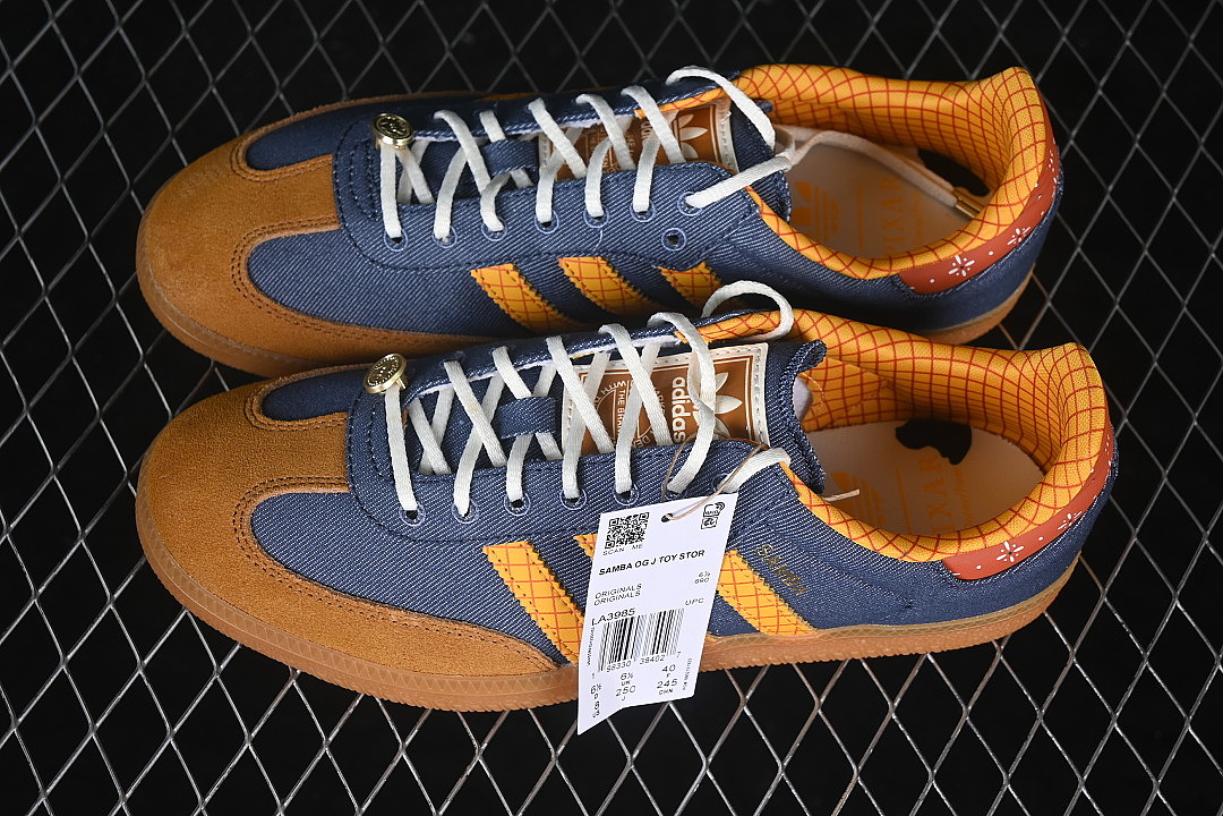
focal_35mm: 75
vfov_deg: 18.2
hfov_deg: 27.0
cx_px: 612
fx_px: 2548
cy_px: 408
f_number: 7.1
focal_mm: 50
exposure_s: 1/80
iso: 160
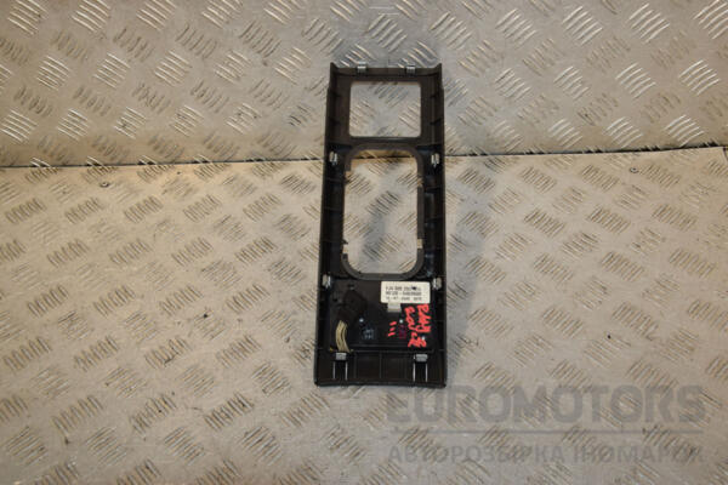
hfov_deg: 51.3
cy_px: 242
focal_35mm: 38
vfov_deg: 35.5
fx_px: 758
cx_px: 364
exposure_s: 1/200
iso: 800
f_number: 9
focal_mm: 25
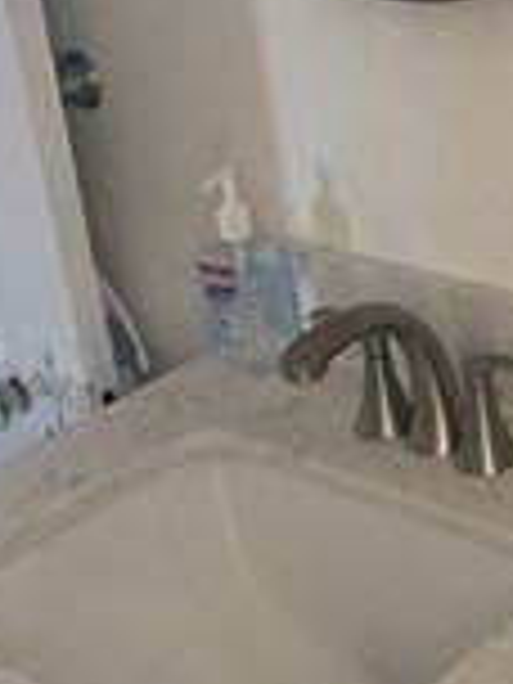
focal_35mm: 77
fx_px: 1521
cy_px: 112
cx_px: 585
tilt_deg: -16.6
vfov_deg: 24.8
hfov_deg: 18.3
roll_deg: +6.0
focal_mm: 4.25
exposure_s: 1/60
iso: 100
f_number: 1.8
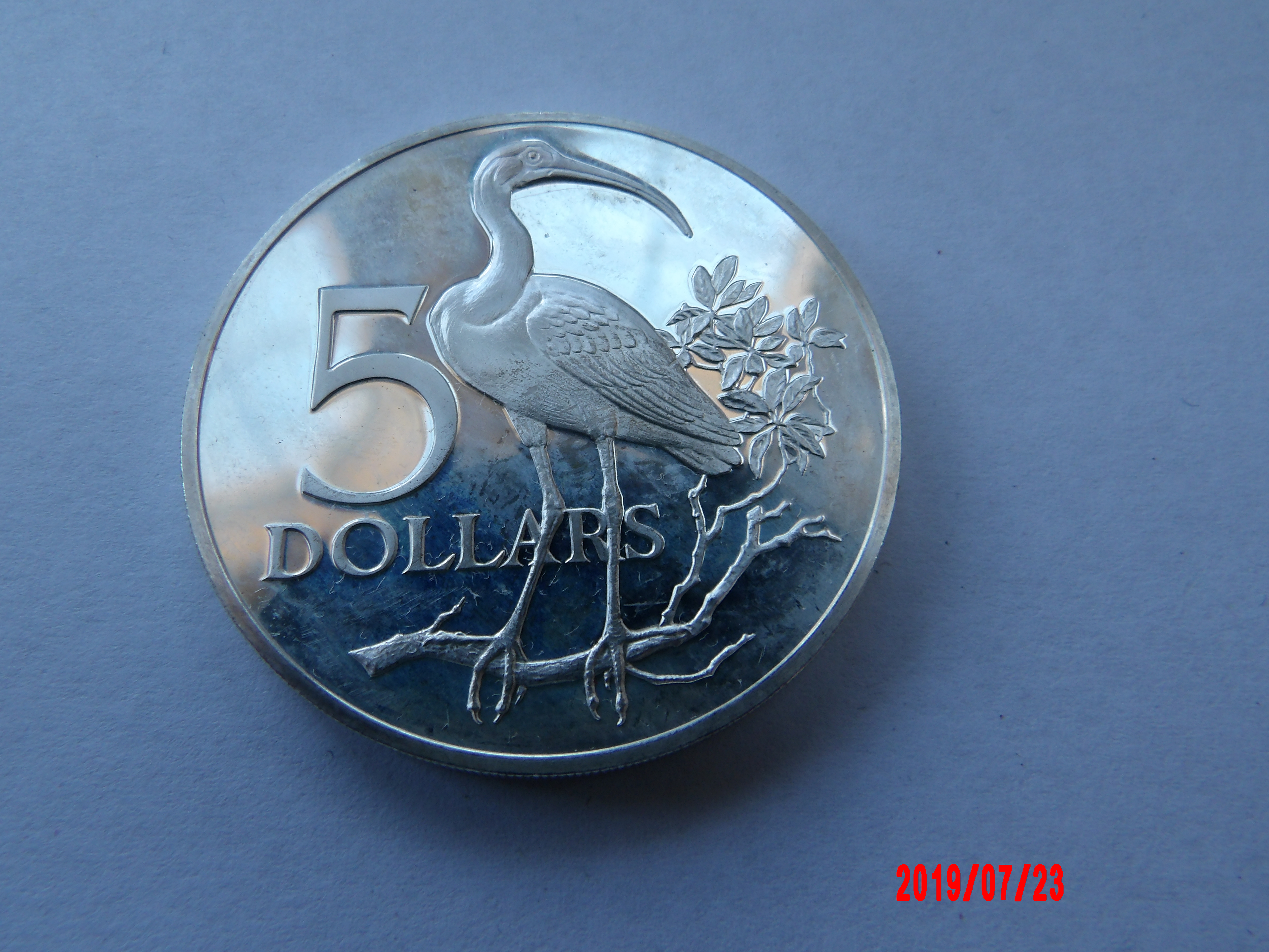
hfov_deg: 69.4
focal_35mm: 25
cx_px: 619
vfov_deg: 54.9
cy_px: 480
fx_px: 917
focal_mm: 4.2
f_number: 4.1
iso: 100
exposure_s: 1/36
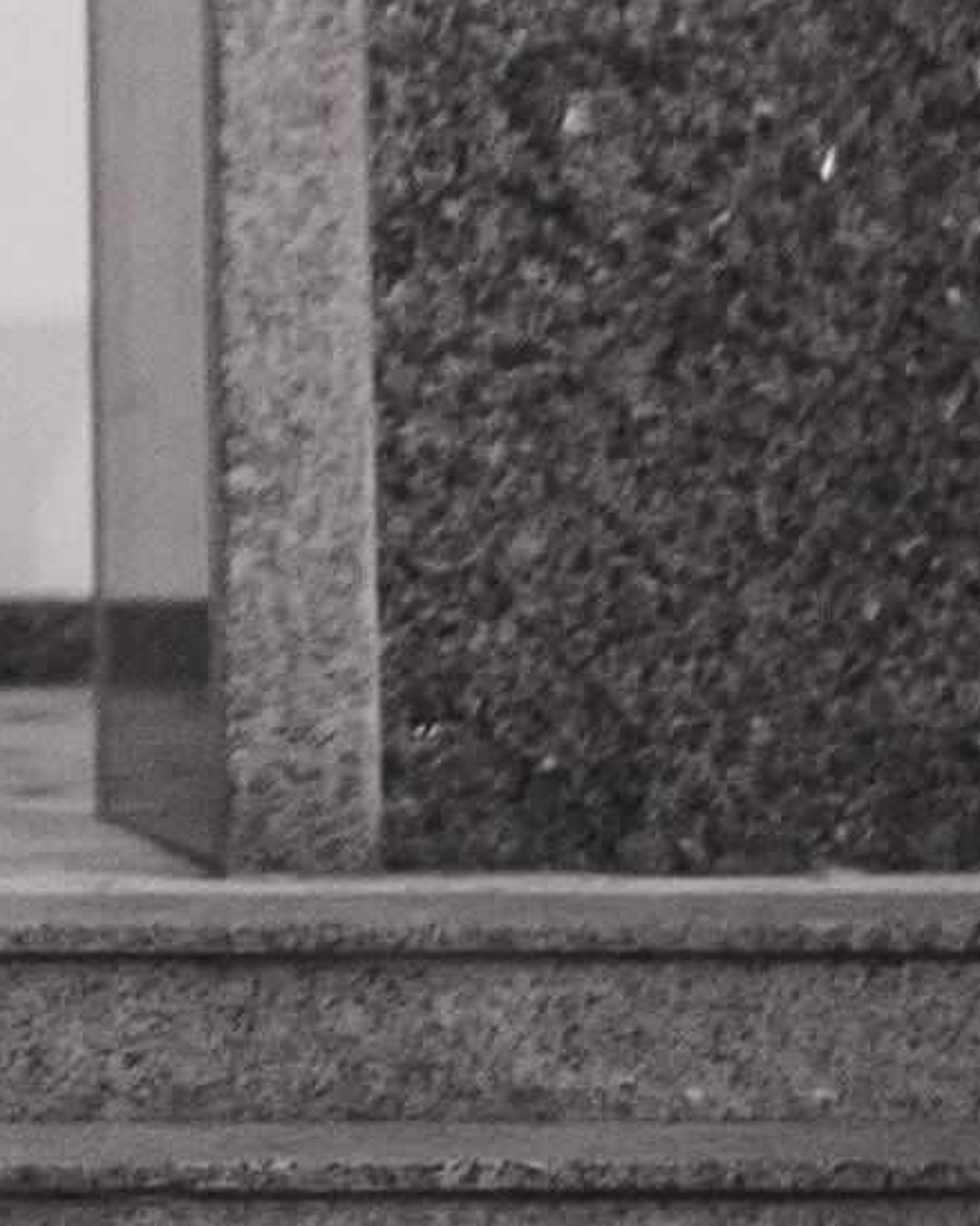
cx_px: -1725
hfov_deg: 2.7
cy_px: -1663
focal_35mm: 560
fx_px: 20314
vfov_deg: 3.4
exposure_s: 1/800
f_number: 1.8
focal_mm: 85
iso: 1250
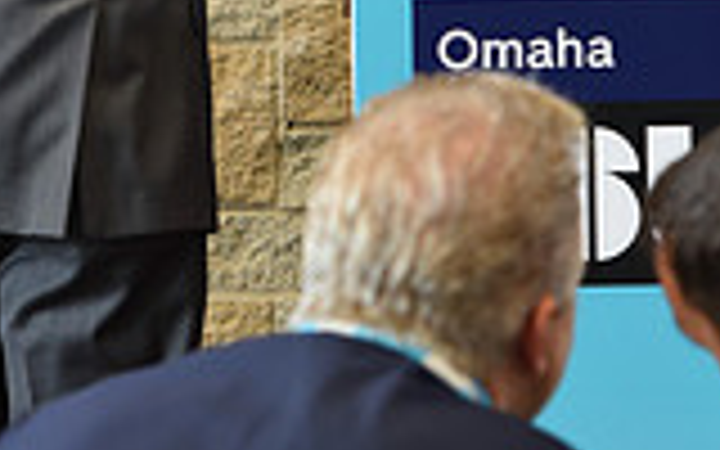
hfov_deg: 8.1
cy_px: -407
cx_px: 369
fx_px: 5082
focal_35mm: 259
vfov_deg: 5.0
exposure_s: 1/60
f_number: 2.8
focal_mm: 70
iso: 400
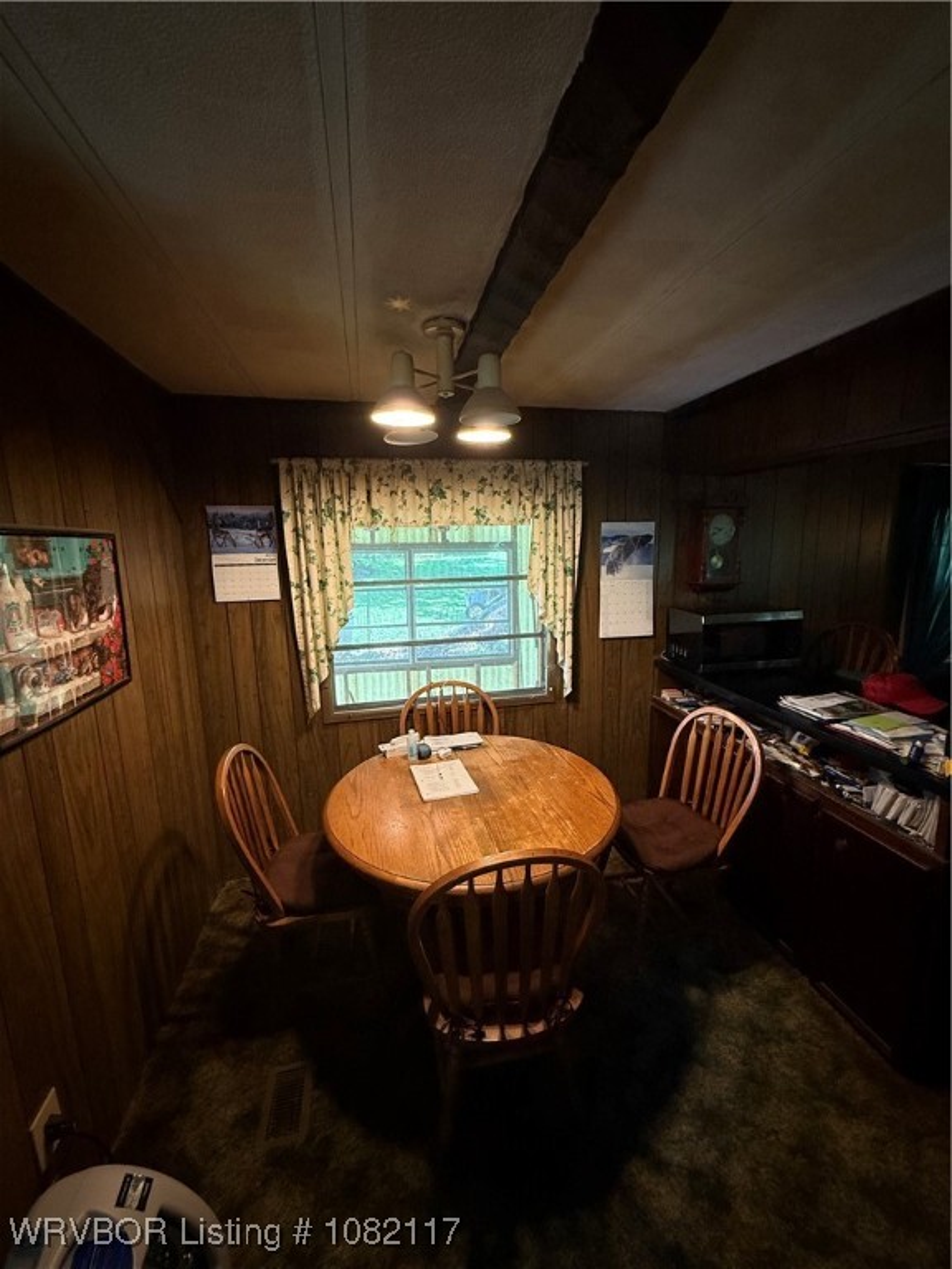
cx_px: 476
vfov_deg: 102.1
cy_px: 634
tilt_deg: -10.1
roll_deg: -0.4
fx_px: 513
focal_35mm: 14
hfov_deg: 85.7
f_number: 2.2
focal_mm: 2.22
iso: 320
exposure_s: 1/60
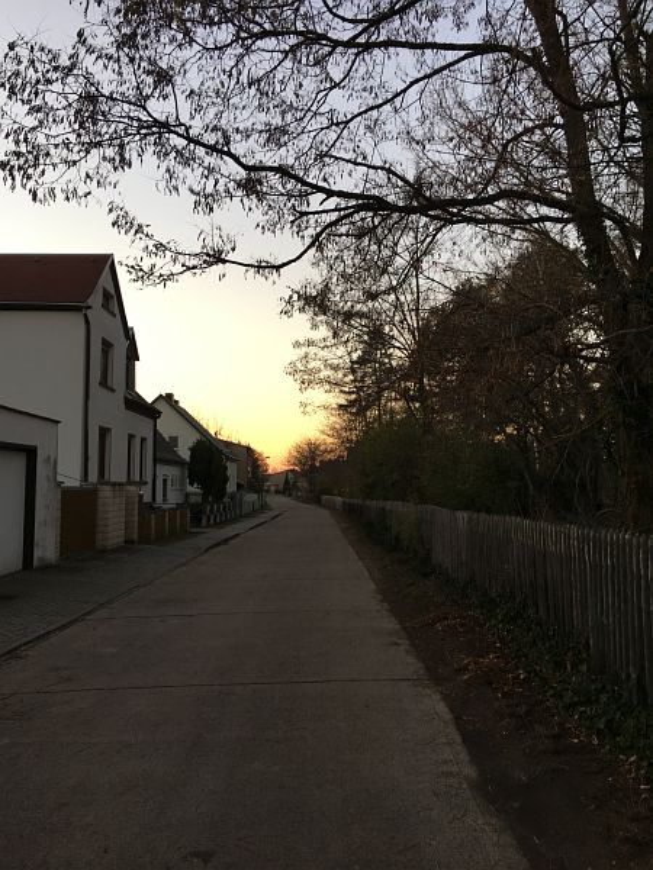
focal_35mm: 29
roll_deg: -0.3
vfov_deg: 61.7
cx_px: 326
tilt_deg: +5.7
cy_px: 435
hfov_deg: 48.2
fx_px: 729
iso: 40
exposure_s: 1/100
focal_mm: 4.15
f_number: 2.2
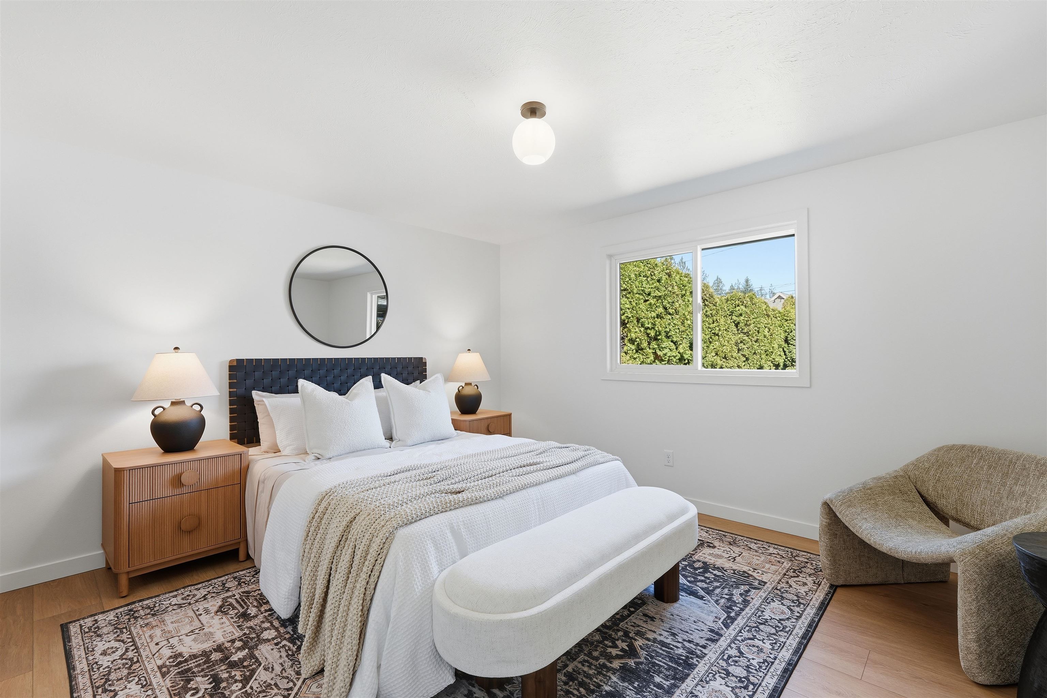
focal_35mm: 16
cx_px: 524
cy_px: 349
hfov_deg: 96.7
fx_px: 465
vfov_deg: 73.7
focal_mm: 16
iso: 100
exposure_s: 1/50
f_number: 8
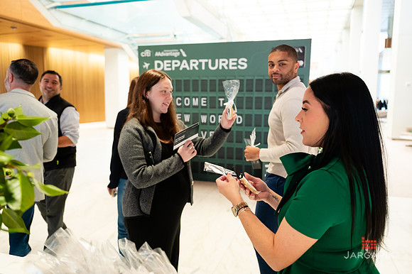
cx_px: 206
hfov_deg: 63.0
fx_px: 336
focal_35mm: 29
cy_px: 137
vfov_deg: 44.4
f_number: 3.2
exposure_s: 1/160
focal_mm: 28
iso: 2000
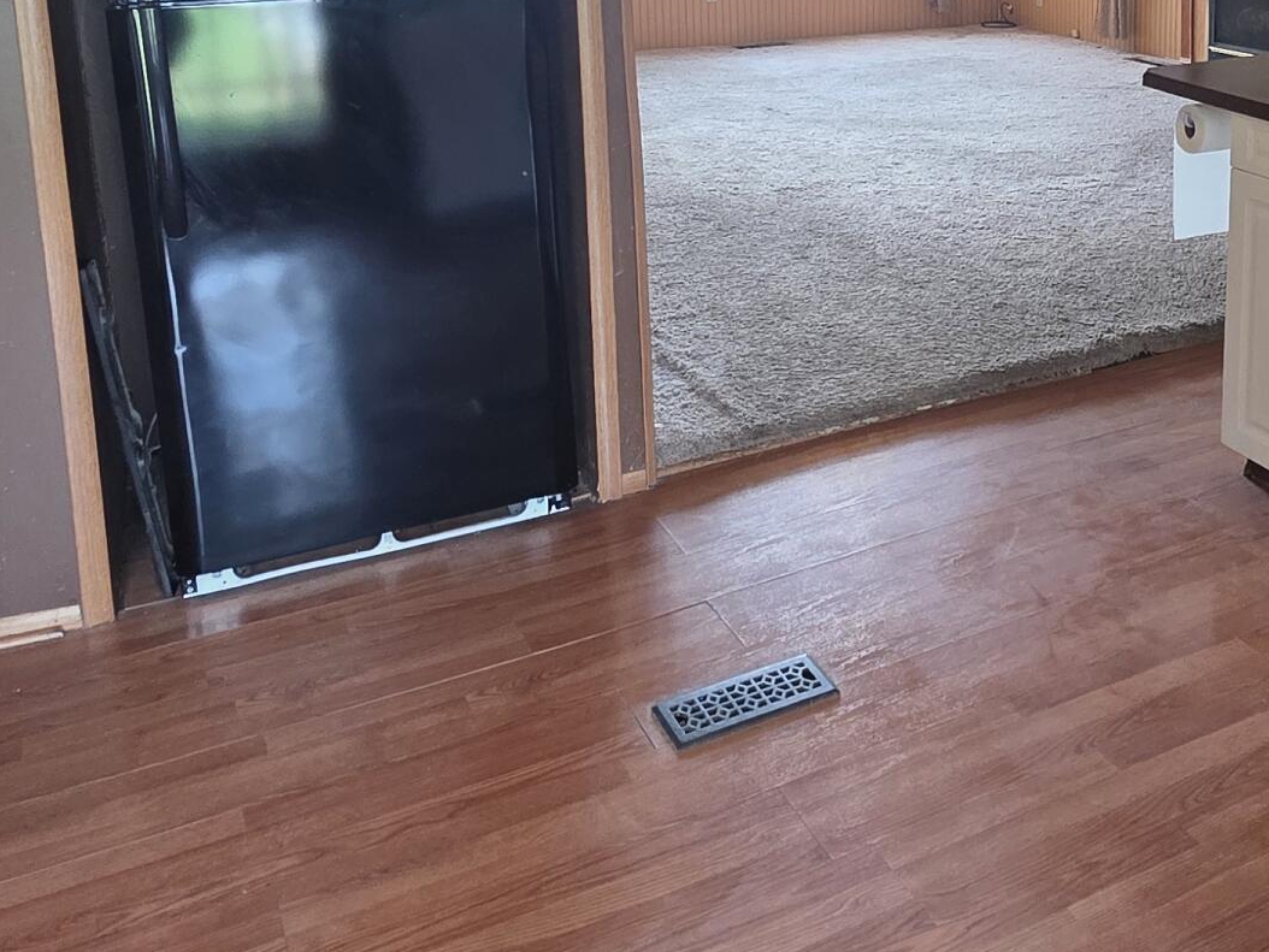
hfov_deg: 48.2
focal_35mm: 37
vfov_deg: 36.3
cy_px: 96
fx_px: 1357
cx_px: 956
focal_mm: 2.2
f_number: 1.9
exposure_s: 1/120
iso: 200
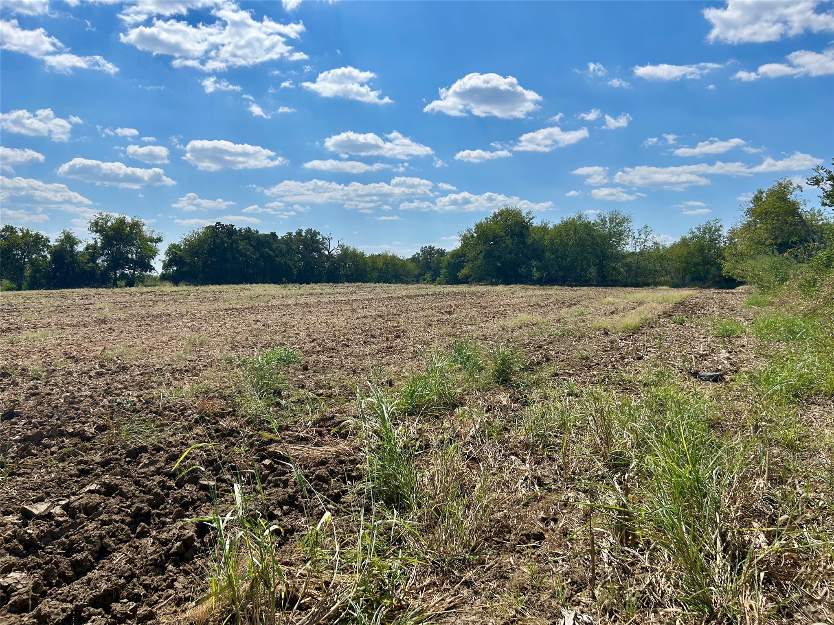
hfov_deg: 67.3
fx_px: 626
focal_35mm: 26
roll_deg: +0.3
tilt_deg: -3.6
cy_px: 312
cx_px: 417
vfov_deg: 53.1
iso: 50
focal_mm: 5.7
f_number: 1.5
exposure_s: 1/8000
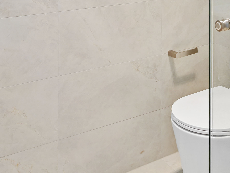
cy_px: -40
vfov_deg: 23.0
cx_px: 145
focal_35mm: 58
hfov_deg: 33.1
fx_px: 385
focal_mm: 14
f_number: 4.5
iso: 100
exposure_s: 1/15
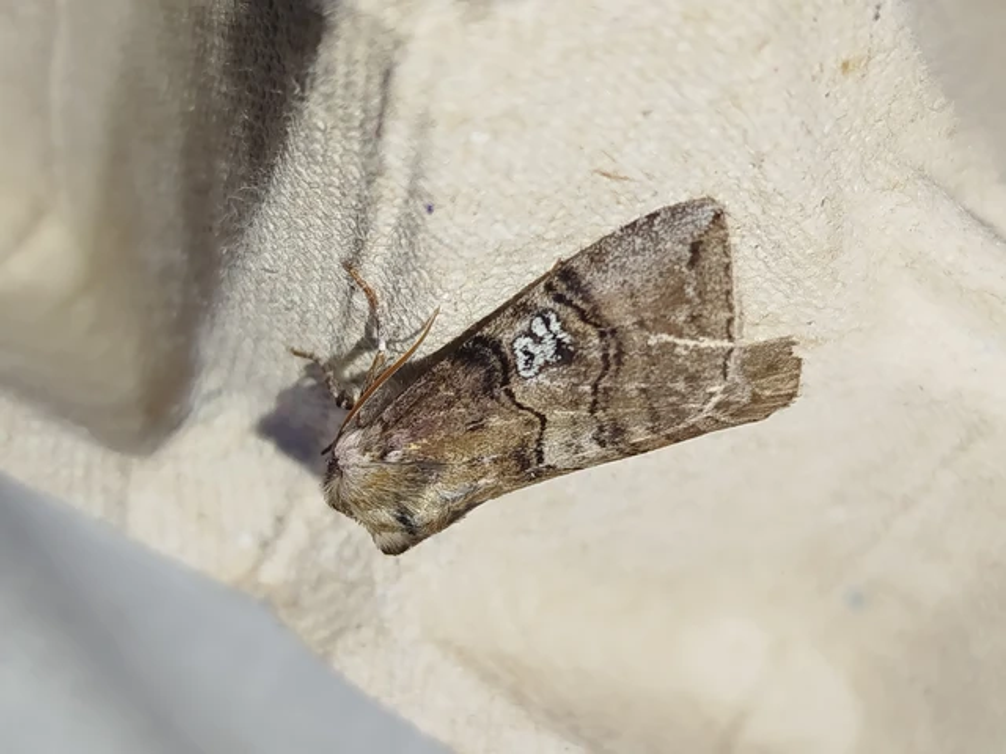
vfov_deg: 22.6
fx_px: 1889
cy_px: 377
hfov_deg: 29.8
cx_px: 503
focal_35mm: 65
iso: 64
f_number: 1.7
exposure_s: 1/50
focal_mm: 5.31
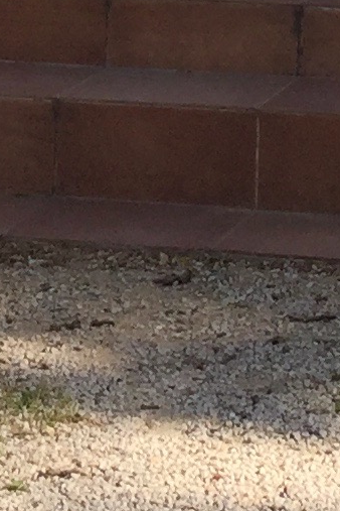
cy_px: -503
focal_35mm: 194
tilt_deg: +0.2
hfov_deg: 7.0
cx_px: 530
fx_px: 2748
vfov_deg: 9.9
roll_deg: +0.2
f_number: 2.2
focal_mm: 4.15
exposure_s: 1/989
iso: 32
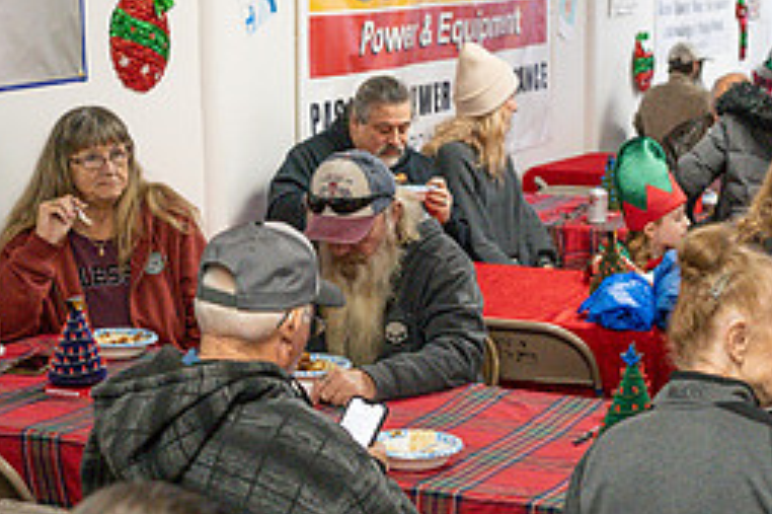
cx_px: 498
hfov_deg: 25.3
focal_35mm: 80
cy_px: 284
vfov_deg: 17.0
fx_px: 1714
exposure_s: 1/640
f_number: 2.8
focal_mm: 35
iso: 6400
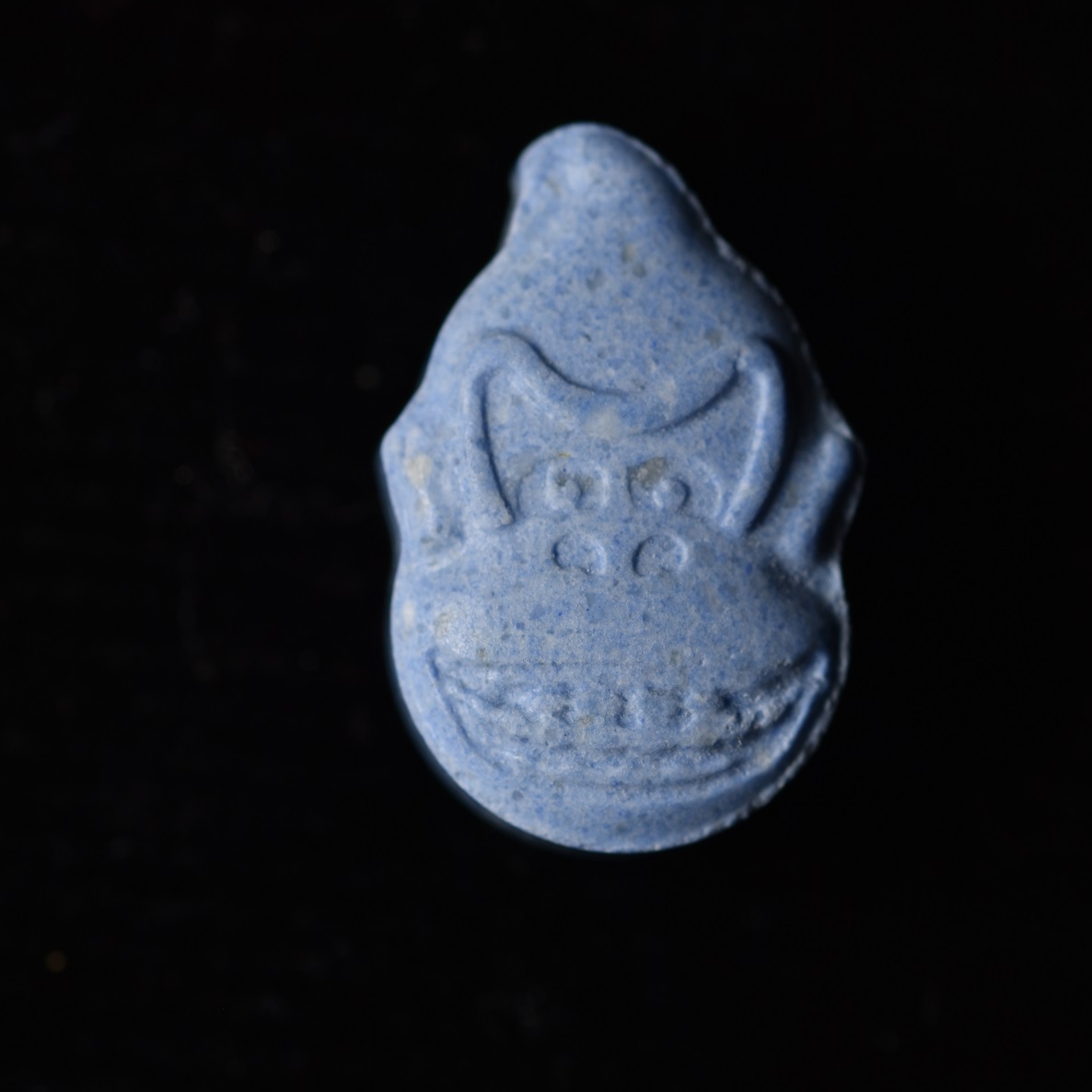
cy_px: 517
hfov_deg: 13.5
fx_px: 4604
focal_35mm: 129
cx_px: 611
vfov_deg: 13.5
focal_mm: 60
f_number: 11
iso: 100
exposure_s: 1/160
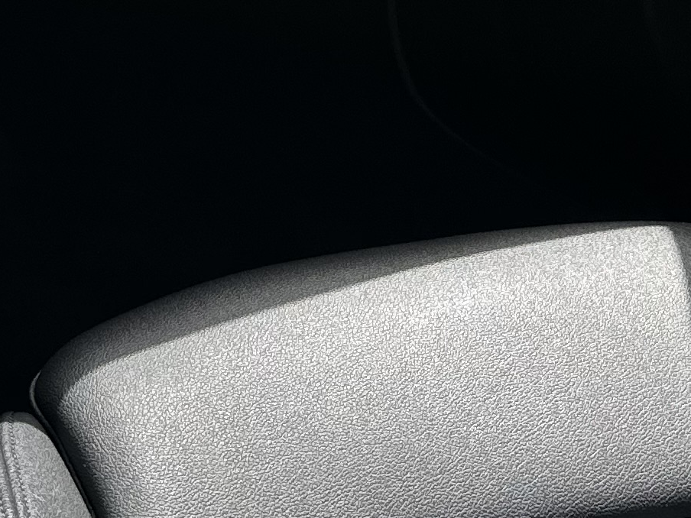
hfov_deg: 18.3
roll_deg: -6.9
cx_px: 228
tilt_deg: -17.7
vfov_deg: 12.6
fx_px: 2136
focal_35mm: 107
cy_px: -422
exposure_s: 1/323
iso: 80
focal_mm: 6.86
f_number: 1.78
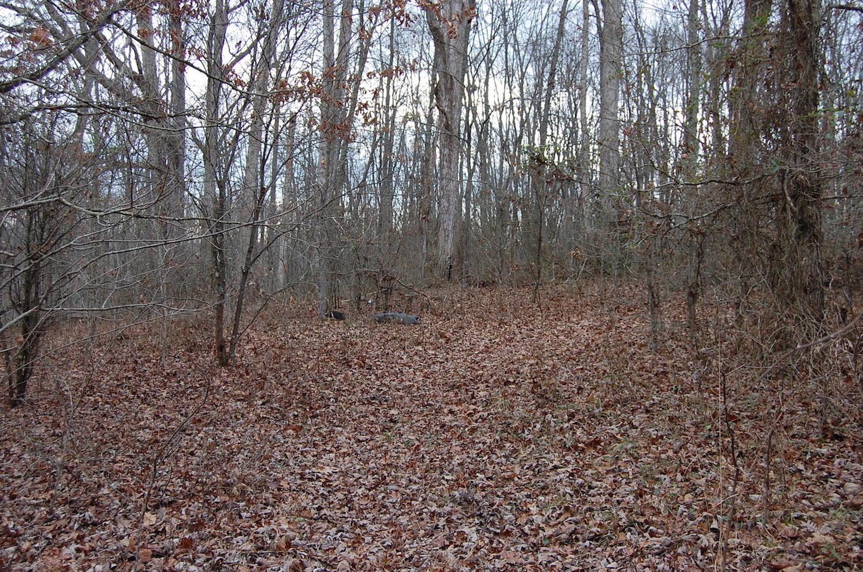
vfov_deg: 34.1
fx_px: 933
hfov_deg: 49.6
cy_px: 286
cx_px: 432
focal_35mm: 39
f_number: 5.6
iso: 220
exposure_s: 1/125
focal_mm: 26
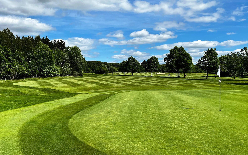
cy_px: 89
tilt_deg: -3.7
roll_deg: -0.7
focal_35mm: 35
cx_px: 124
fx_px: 237
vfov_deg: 36.2
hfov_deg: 55.3
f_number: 1.5
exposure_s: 1/5587
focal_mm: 5.7
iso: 50
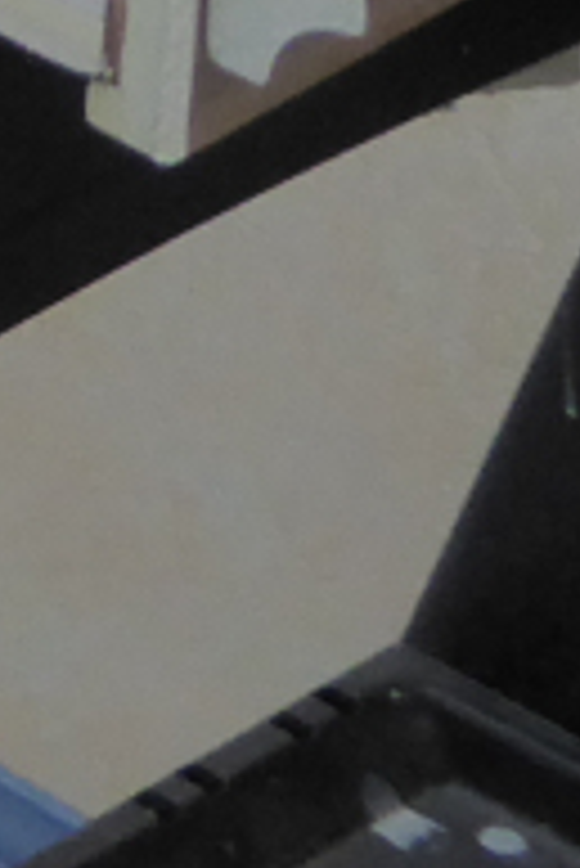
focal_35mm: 330
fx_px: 7960
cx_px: -2516
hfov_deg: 3.7
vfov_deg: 6.1
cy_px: -792
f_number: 3.7
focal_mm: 6.7
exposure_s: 1/50
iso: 400
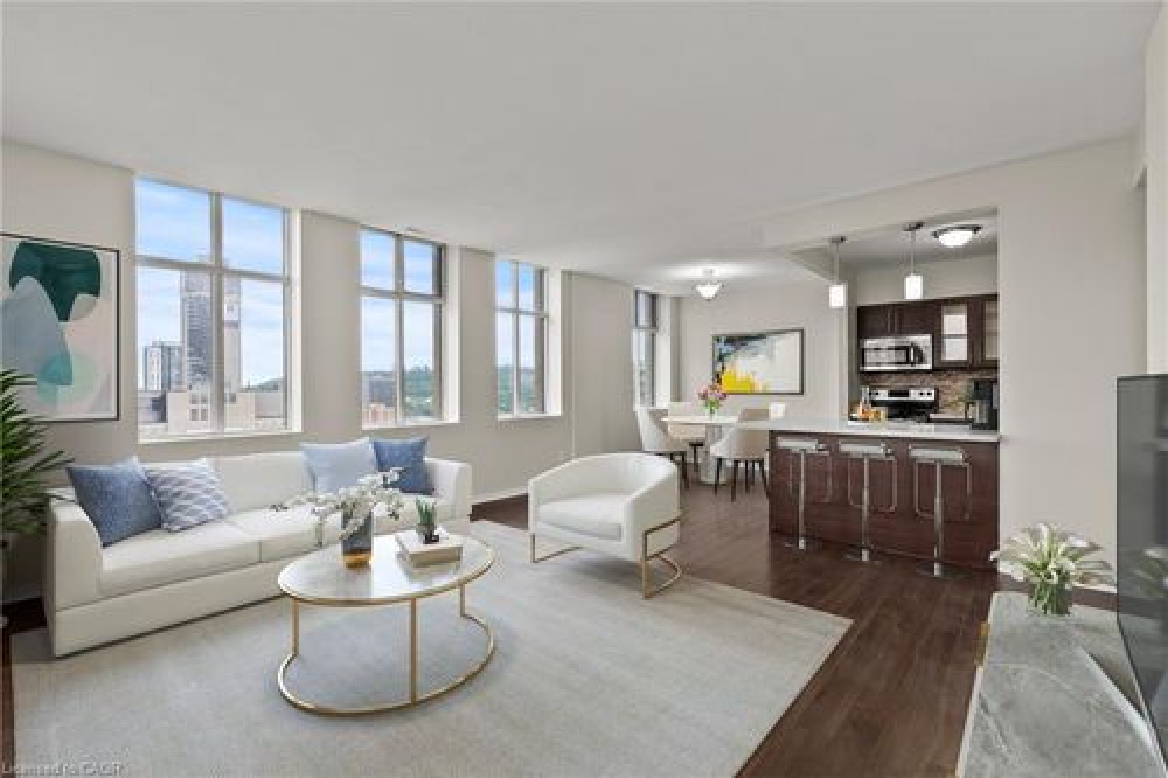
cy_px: 389
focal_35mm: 16
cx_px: 584
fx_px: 535
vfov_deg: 72.0
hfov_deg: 95.0
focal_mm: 16.5
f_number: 9
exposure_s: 1/4
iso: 250
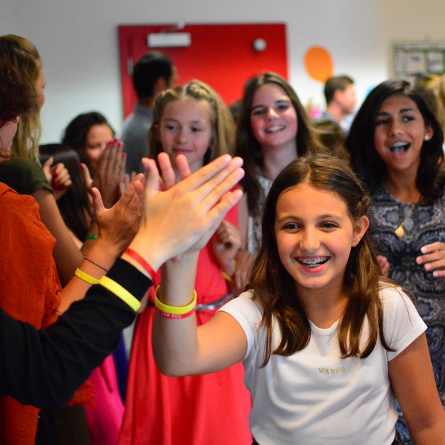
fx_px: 984
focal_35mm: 68
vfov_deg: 25.5
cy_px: 222
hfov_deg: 25.3
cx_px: 303
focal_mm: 35
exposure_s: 1/320
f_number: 1.8
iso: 3200
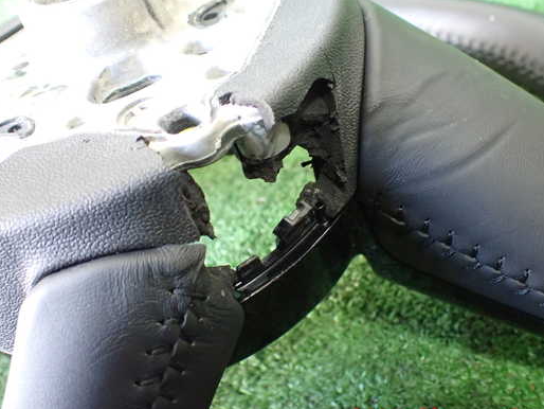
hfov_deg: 52.6
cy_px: 194
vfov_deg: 40.7
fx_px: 550
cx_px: 276
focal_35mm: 35
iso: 800
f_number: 2.3
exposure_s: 1/30
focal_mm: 5.4
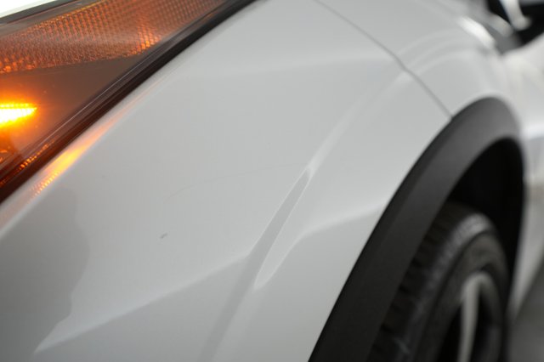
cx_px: 272
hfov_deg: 65.5
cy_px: 181
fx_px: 423
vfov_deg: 46.4
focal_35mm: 28
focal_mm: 28
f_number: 5.6
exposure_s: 1/80
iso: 1250
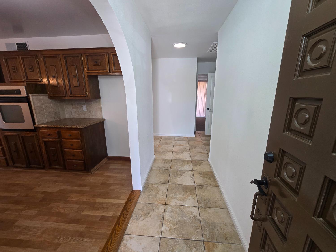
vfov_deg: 89.9
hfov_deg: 106.2
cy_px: 126
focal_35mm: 13
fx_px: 126
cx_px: 168
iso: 160
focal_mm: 2.2
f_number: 2.2
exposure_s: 1/60
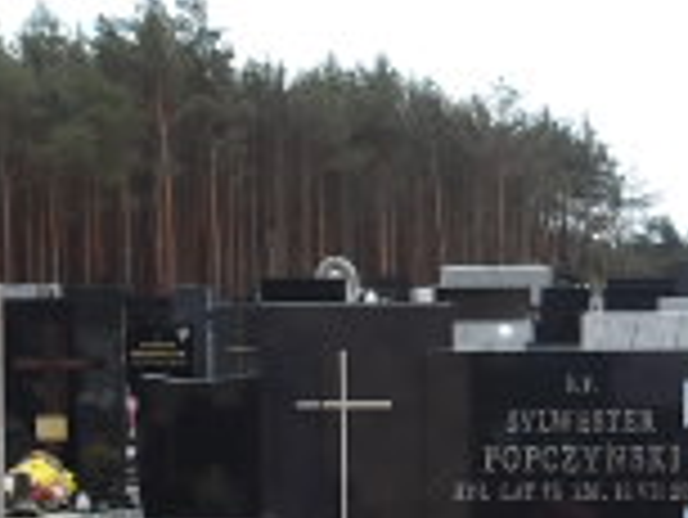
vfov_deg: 10.3
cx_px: 463
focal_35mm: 142
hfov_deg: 13.9
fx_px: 2824
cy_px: 608
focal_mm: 6.1
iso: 100
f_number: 3.3
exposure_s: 1/500
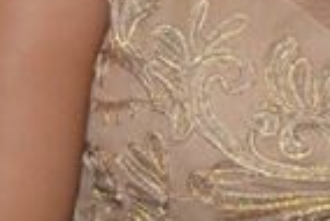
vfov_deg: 4.5
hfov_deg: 6.7
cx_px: 351
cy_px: -235
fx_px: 2789
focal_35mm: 304
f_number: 4.8
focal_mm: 36
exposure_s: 1/60
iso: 100
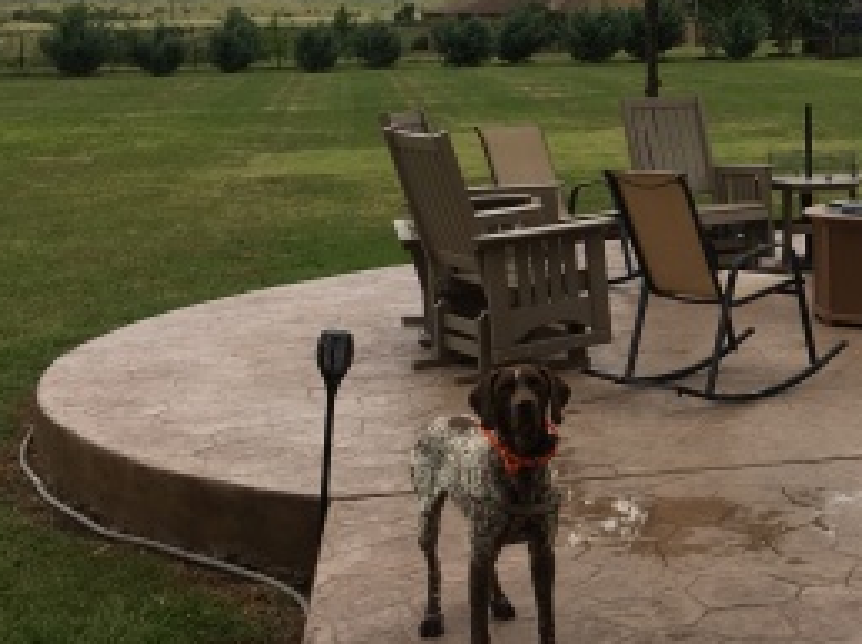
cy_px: 304
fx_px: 1791
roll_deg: +1.6
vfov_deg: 20.4
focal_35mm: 72
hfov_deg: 25.2
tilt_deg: -10.1
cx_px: 939
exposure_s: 1/605
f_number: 2.2
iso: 25
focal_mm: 4.15
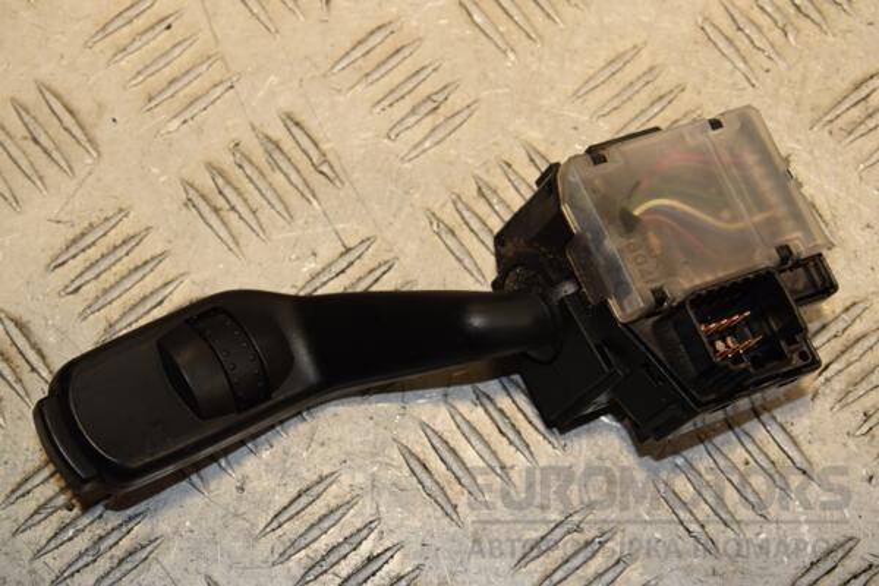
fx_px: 2124
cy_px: 293
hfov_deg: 23.4
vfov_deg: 15.7
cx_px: 440
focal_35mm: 87
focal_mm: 58
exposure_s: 1/200
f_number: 9
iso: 800
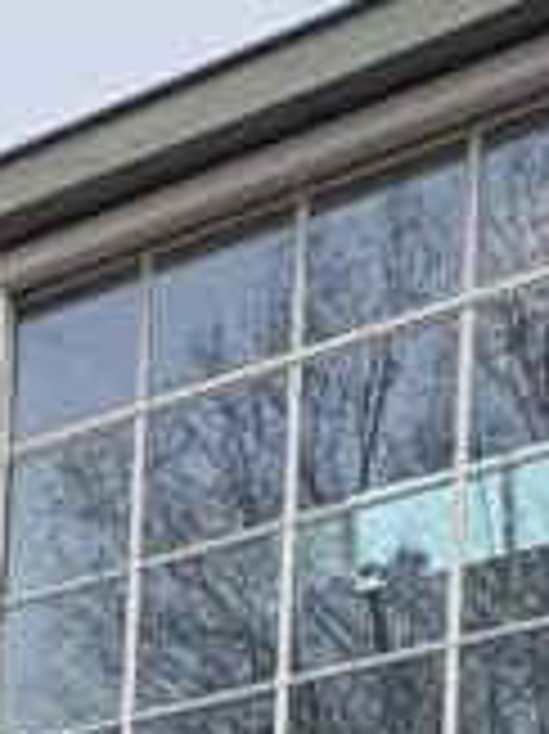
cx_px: -1089
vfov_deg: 16.1
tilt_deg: -0.2
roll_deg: -2.4
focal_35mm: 88
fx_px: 1863
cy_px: 1549
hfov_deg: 11.0
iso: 50
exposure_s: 1/99
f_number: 2.2
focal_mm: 2.22
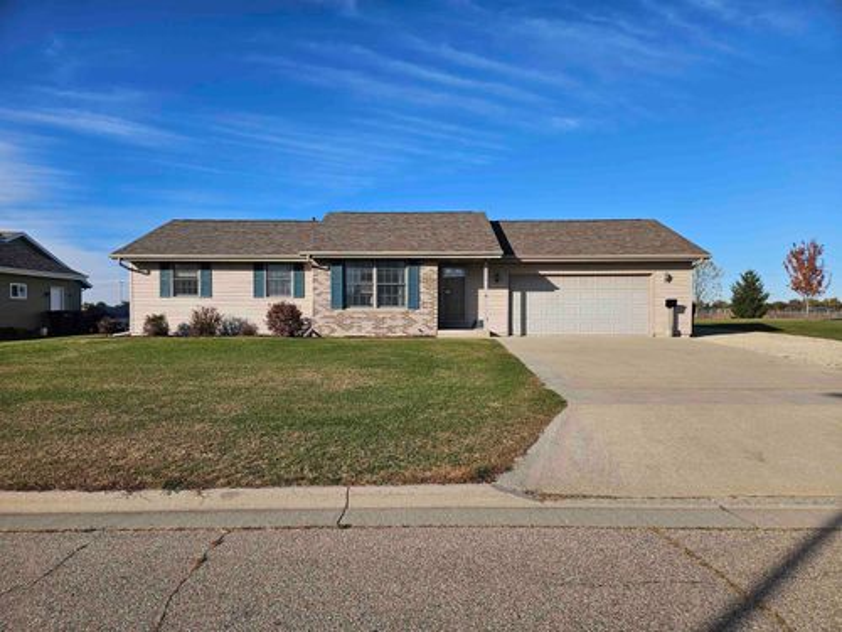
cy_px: 316
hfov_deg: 73.9
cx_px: 421
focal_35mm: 23
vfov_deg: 58.9
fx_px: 559
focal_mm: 5.4
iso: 25
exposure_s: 1/2122
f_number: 1.8
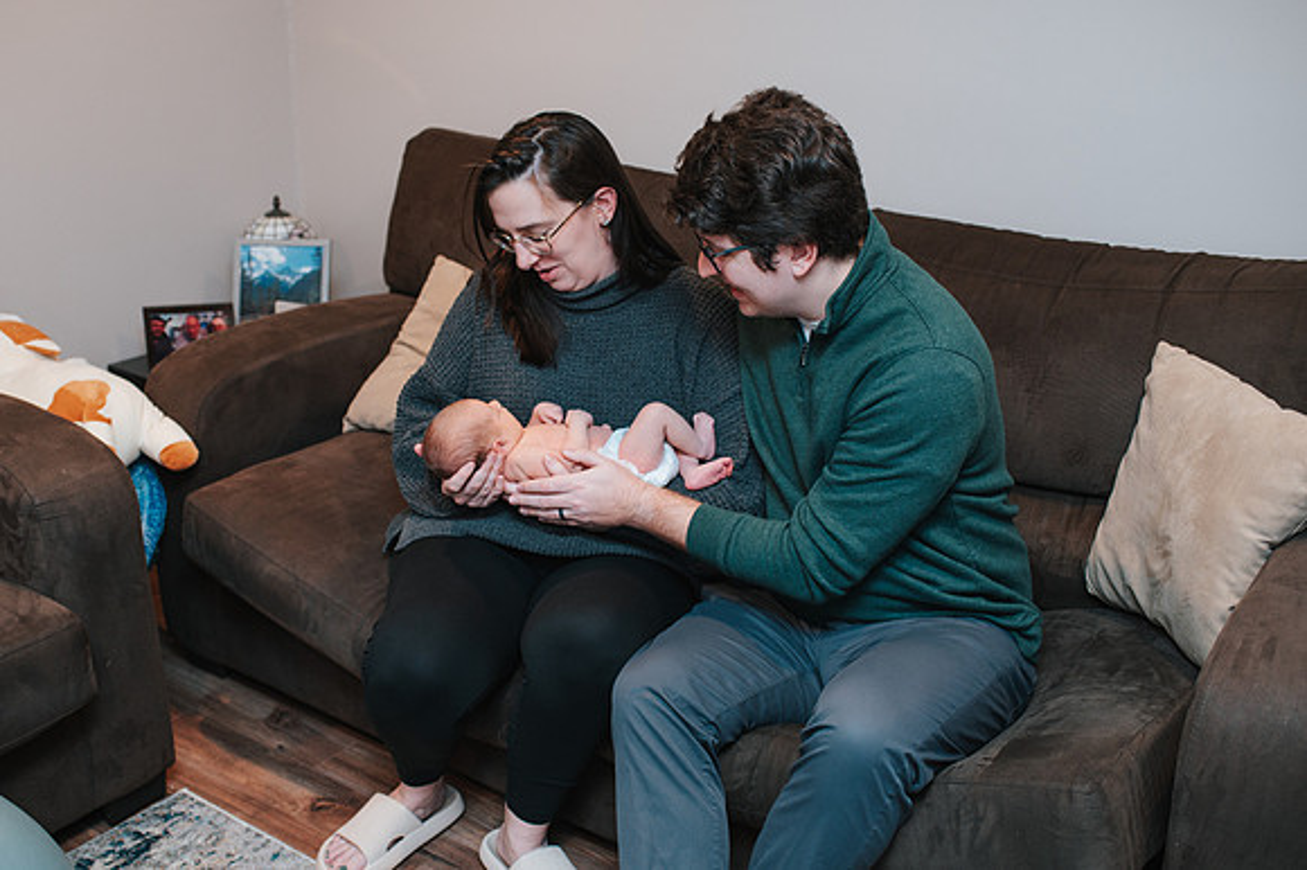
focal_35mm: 39
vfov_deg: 34.2
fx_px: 1412
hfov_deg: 49.6
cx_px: 581
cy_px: 459
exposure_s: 1/160
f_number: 2.8
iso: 1000
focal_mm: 35
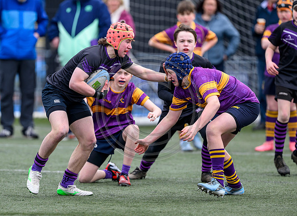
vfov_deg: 3.0
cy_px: 111
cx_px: 115
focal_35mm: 482
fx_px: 4097
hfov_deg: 4.2
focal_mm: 400
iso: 500
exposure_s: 1/1600
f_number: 3.5
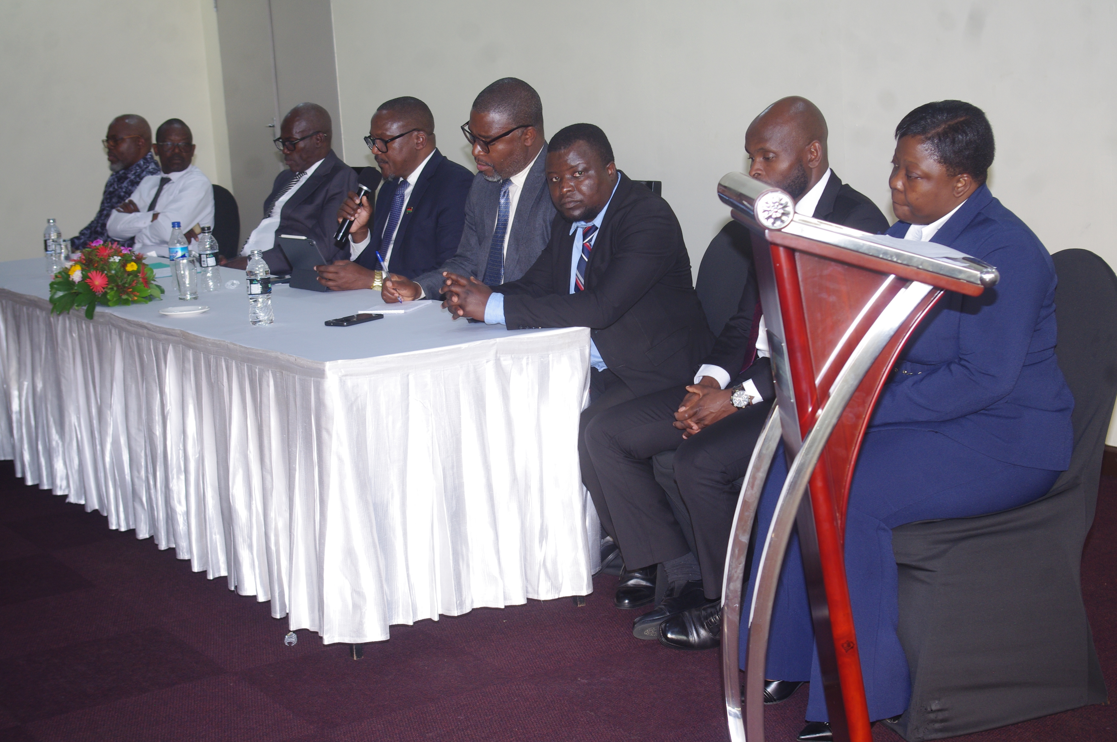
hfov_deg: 33.4
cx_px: 558
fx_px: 1859
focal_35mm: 60
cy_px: 371
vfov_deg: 22.6
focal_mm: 40
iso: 400
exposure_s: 1/50
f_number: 5.6
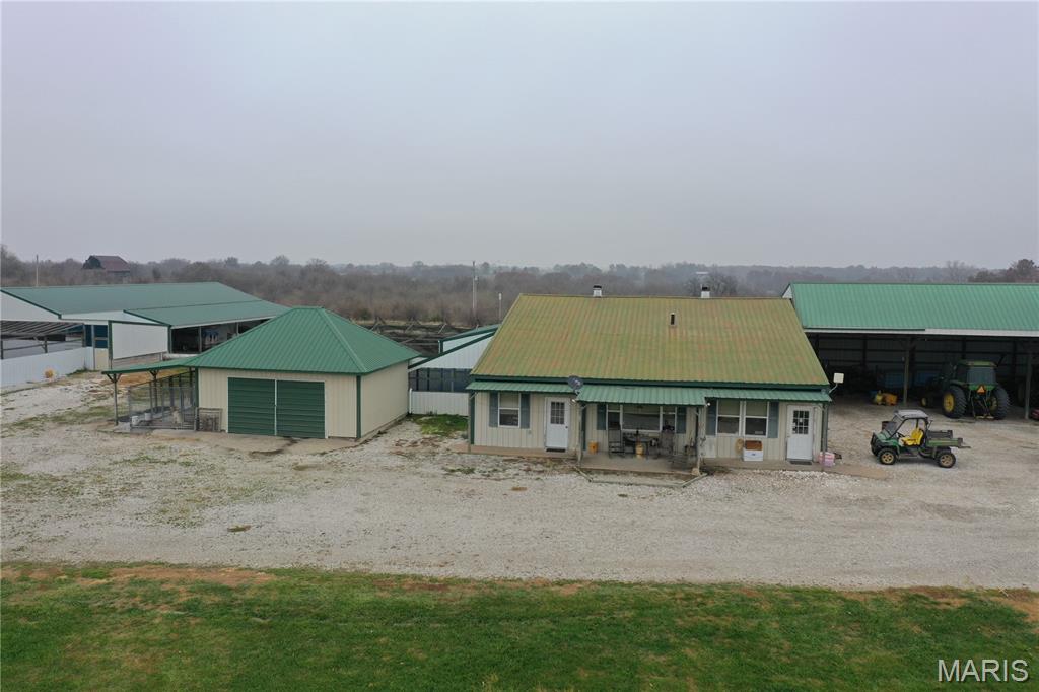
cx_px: 520
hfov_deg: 65.5
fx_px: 808
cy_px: 346
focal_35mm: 28
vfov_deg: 46.4
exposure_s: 1/120
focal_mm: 10.26
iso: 100
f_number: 4
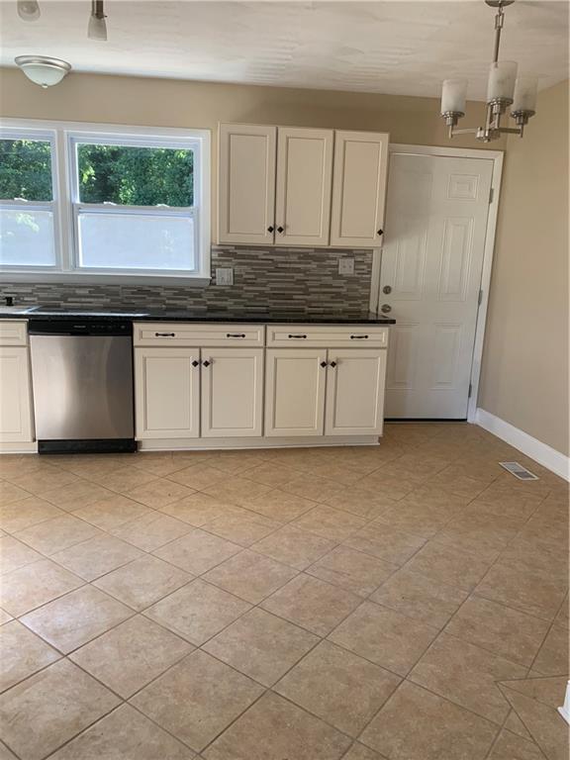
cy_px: 380
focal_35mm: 26
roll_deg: -2.5
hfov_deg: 53.1
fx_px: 571
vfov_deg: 67.3
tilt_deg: -10.0
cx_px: 285
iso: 100
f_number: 1.8
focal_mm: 4.25
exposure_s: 1/114
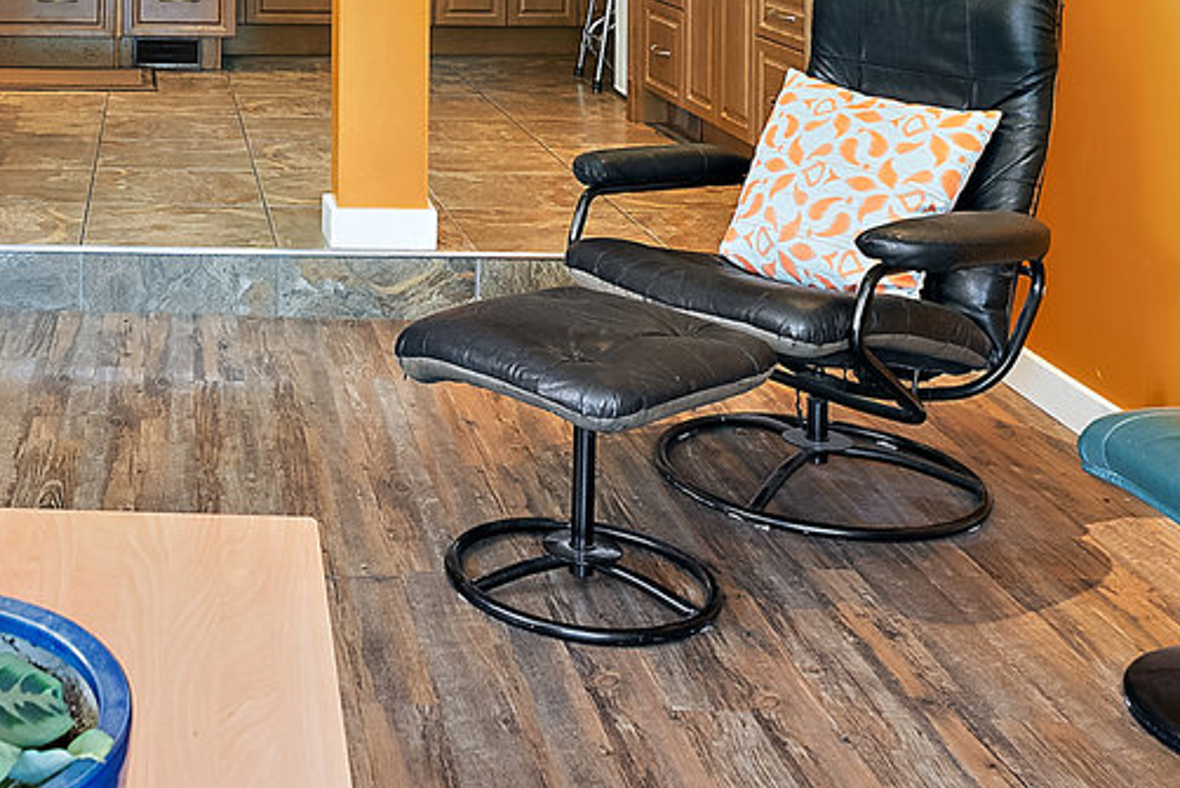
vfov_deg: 24.5
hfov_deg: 36.6
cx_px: 134
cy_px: -109
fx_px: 1672
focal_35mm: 51
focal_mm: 16
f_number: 7.1
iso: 320
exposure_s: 1/1.25
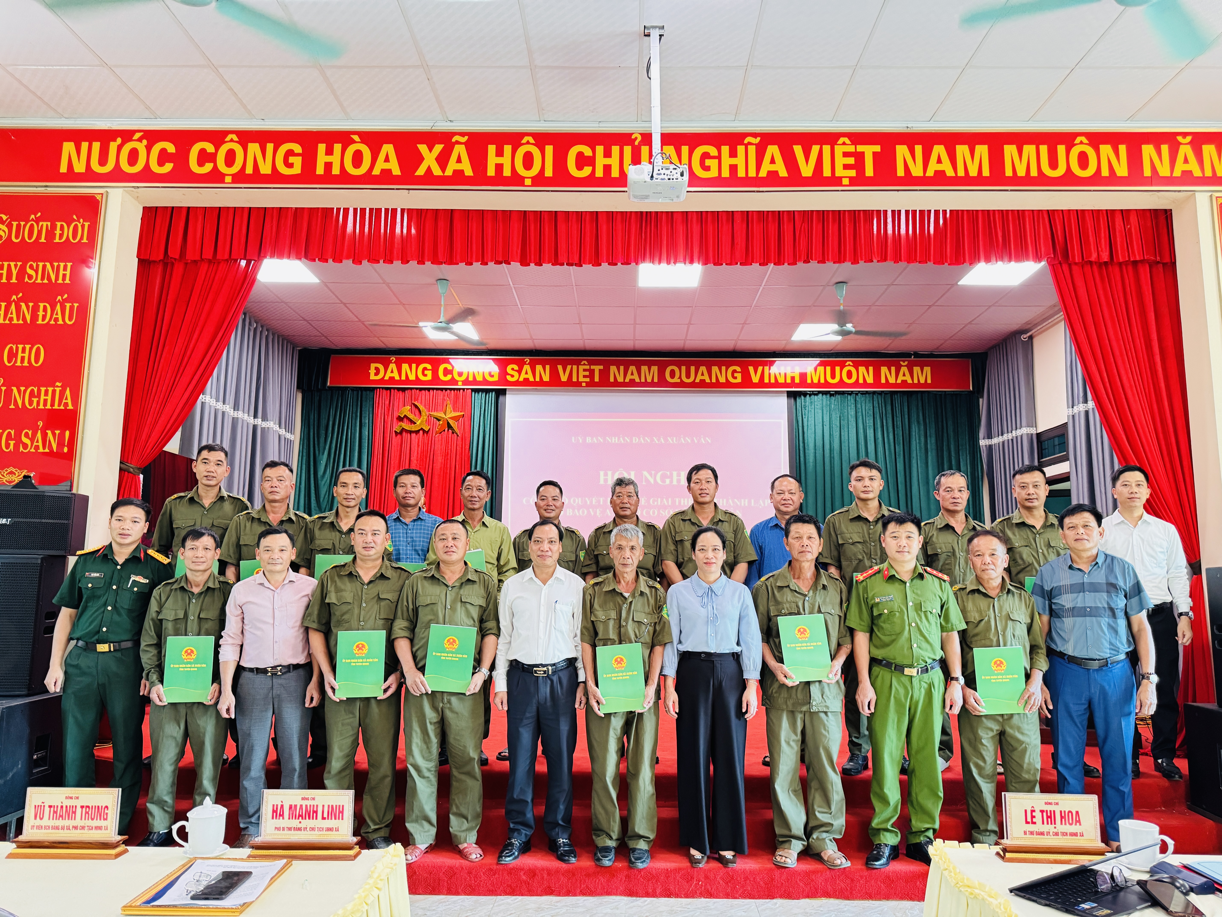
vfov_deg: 56.8
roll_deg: -0.2
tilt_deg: +7.7
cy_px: 458
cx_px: 611
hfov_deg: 71.6
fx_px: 847
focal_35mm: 24
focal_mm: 6.76
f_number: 1.78
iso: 320
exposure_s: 1/60
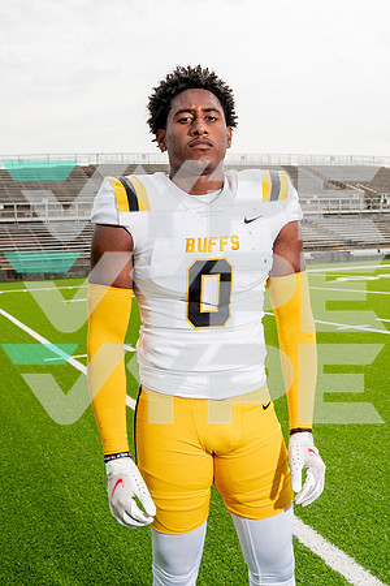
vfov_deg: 49.6
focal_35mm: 39
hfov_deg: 34.2
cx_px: 195
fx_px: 634
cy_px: 293
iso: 100
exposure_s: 1/250
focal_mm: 39
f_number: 8
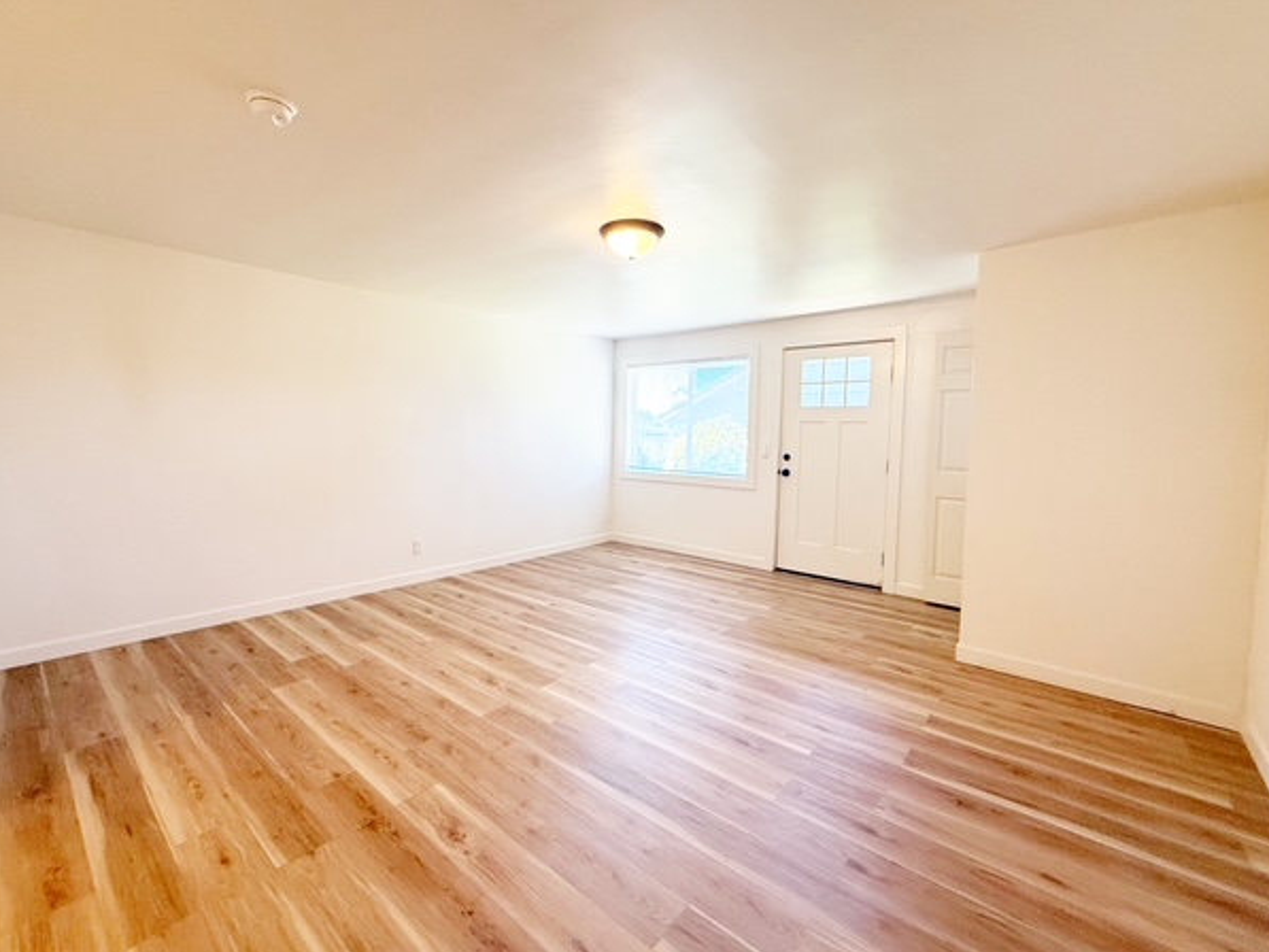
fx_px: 550
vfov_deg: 81.7
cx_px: 612
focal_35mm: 15
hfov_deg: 98.1
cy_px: 459
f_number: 2.2
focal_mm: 2.22
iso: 250
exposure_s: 1/120
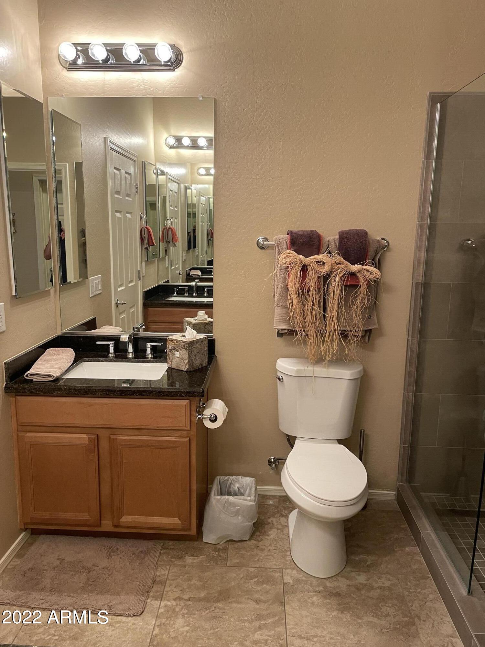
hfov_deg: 53.1
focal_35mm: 26
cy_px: 324
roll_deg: -0.6
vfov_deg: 67.3
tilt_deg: -10.7
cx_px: 242
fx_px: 486
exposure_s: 1/60
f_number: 1.6
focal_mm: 4.2
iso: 160
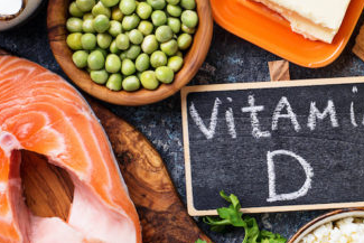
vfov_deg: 12.8
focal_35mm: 107
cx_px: 265
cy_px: 134
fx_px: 1082
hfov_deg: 19.0
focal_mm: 50
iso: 100
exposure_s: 1/100
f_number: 10
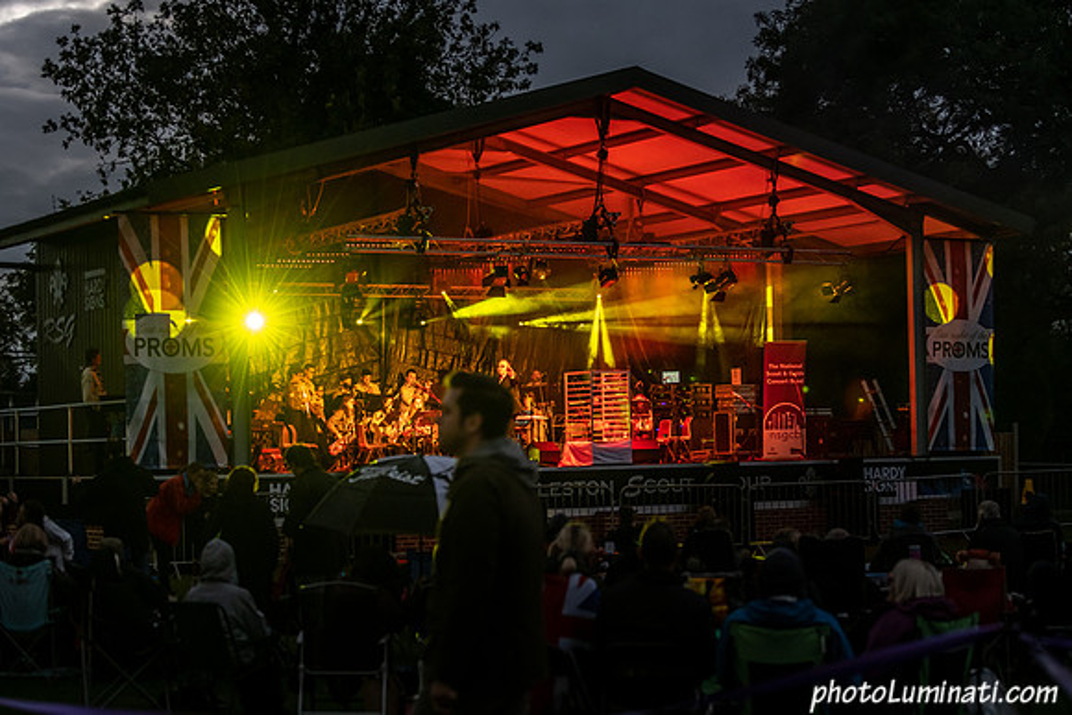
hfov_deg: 25.5
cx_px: 551
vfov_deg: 17.2
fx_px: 2368
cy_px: 358
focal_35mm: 80
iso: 2000
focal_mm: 70
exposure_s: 1/125
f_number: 2.8
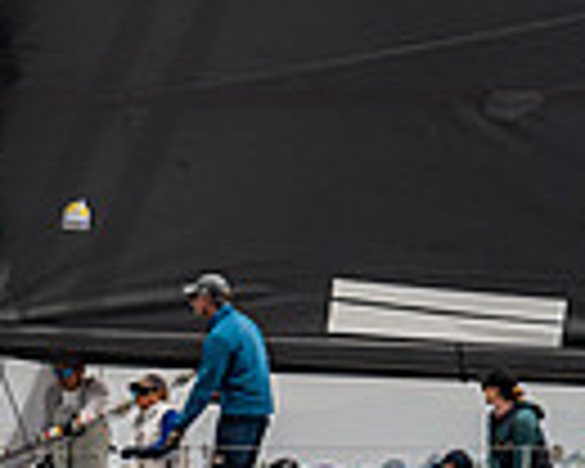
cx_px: -454
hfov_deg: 4.0
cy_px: 204
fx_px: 8363
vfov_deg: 3.2
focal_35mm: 483
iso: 250
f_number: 6.3
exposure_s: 1/1600
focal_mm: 110
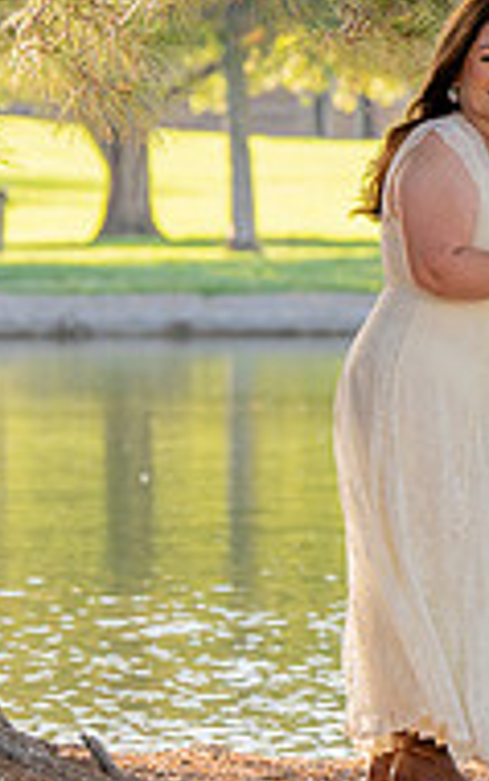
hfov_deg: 1.7
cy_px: -187
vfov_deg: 2.7
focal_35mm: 779
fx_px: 16585
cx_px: 891
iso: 200
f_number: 5.6
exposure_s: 1/200
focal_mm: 175
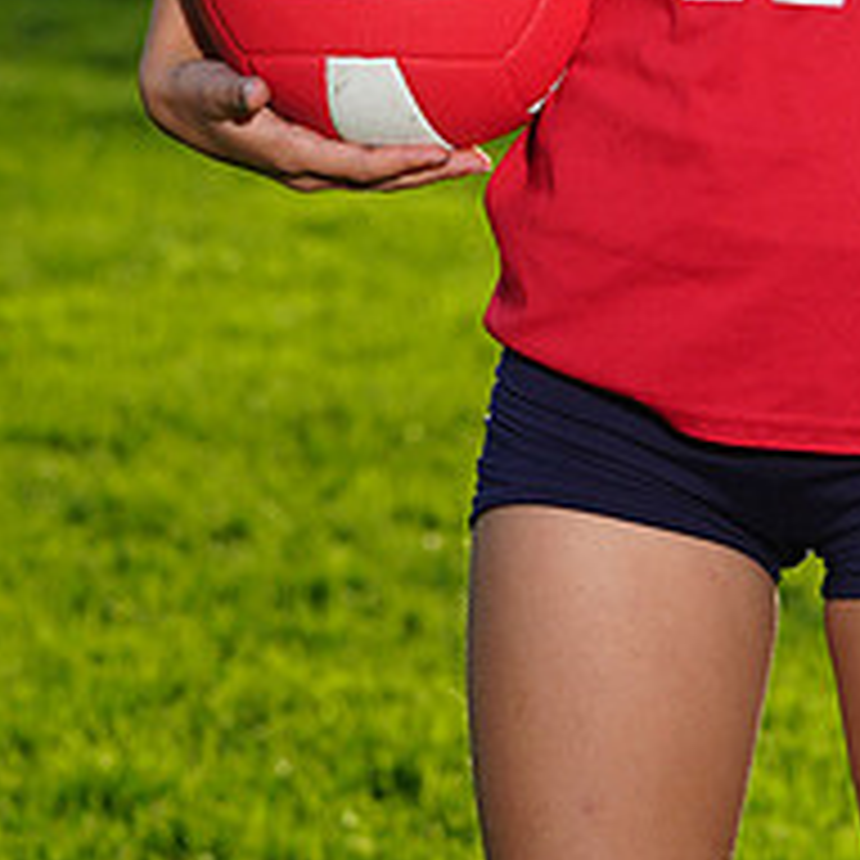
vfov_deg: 4.1
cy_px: -414
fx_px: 12030
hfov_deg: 4.1
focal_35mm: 428
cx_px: 786
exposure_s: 1/250
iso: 200
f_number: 10
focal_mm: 166
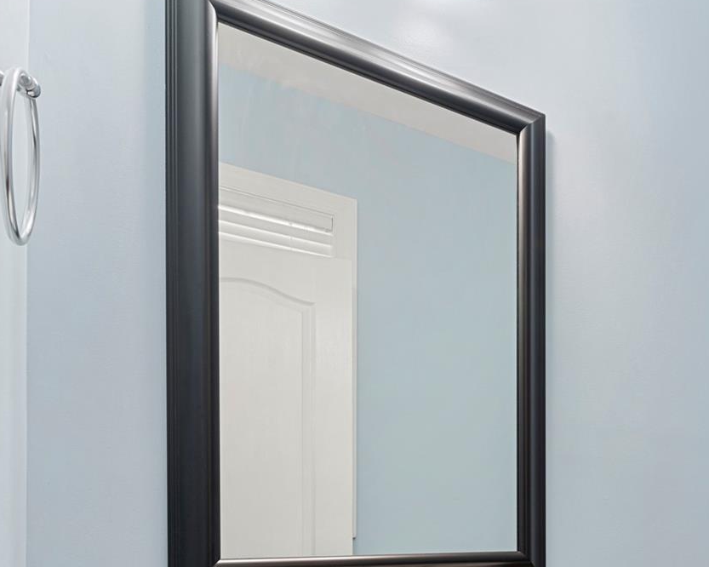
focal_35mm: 30
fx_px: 629
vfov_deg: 42.5
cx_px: 616
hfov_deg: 52.8
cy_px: 556
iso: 200
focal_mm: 13
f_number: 9
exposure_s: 2.5
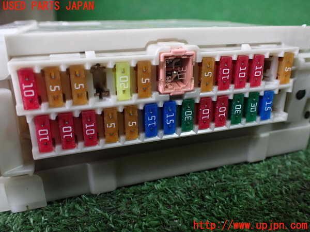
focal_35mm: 30
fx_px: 269
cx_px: 155
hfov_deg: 60.0
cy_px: 116
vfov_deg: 46.8
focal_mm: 5.4
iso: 800
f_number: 2.3
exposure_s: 1/50
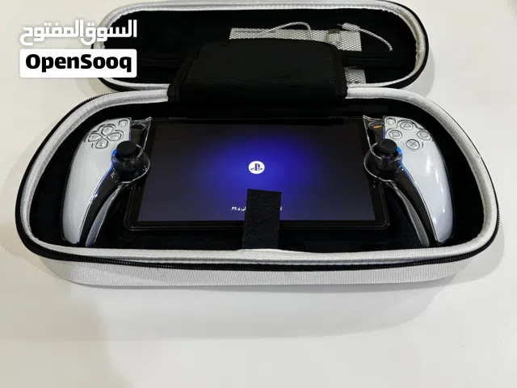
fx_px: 388
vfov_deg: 53.1
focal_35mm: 26
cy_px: 194
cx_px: 258
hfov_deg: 67.3
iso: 125
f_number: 1.5
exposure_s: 1/60
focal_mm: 5.7
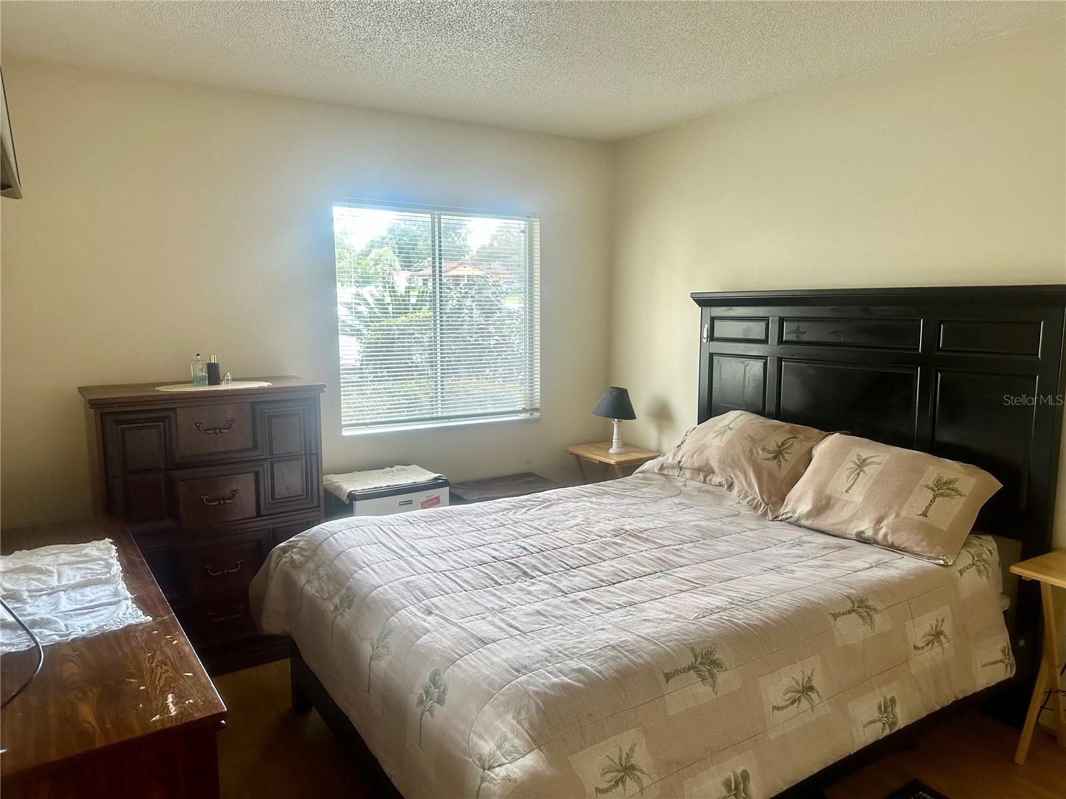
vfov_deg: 56.8
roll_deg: -0.3
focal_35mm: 24
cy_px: 400
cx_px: 533
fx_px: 739
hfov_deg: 71.6
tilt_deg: -7.7
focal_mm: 6.86
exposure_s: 1/120
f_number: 1.78
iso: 160
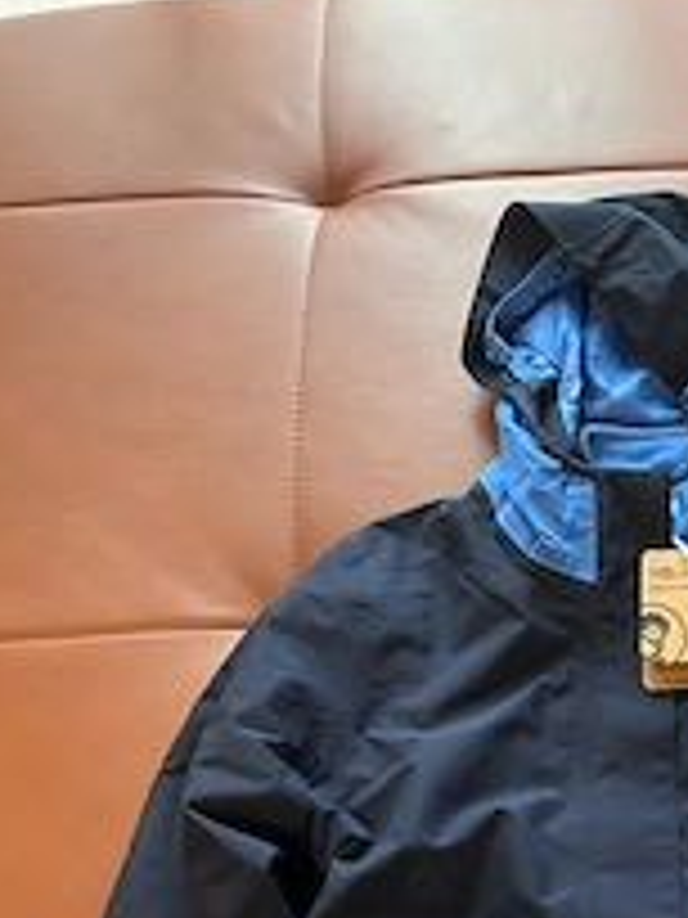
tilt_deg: -68.2
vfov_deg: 35.0
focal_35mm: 51
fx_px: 1352
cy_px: 850
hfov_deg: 27.5
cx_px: 630
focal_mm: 5.7
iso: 500
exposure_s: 1/40
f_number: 1.5
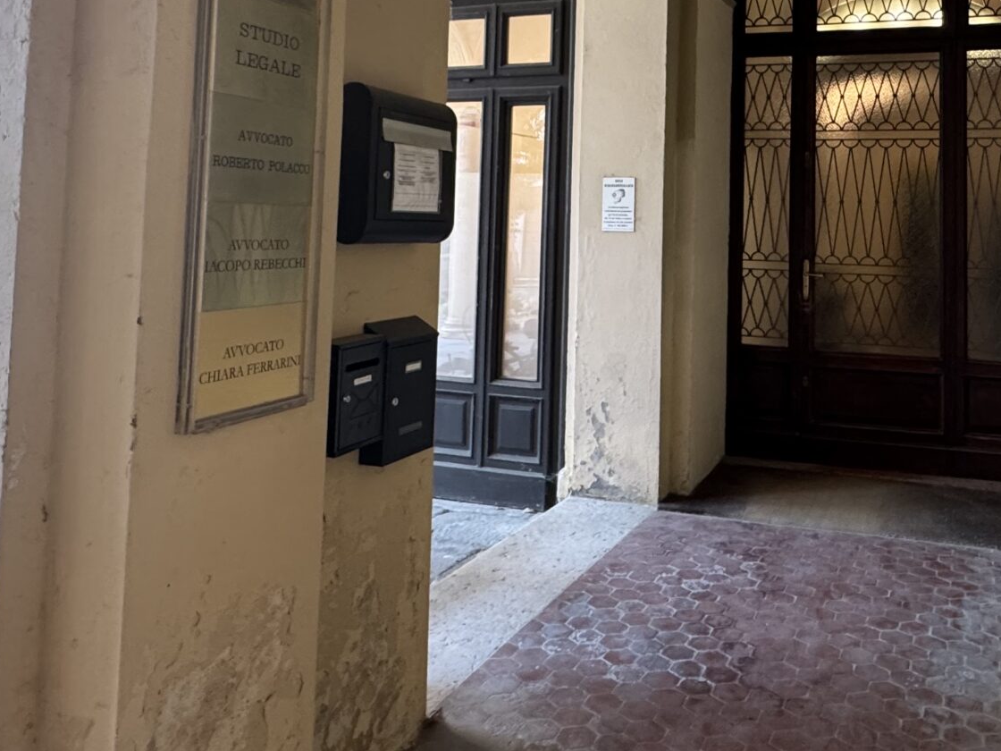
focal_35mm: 32
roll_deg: -1.0
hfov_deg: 55.6
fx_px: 925
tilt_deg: +3.2
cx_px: 666
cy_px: 165
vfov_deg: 42.4
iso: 320
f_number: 2.2
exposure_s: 1/88
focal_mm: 2.22
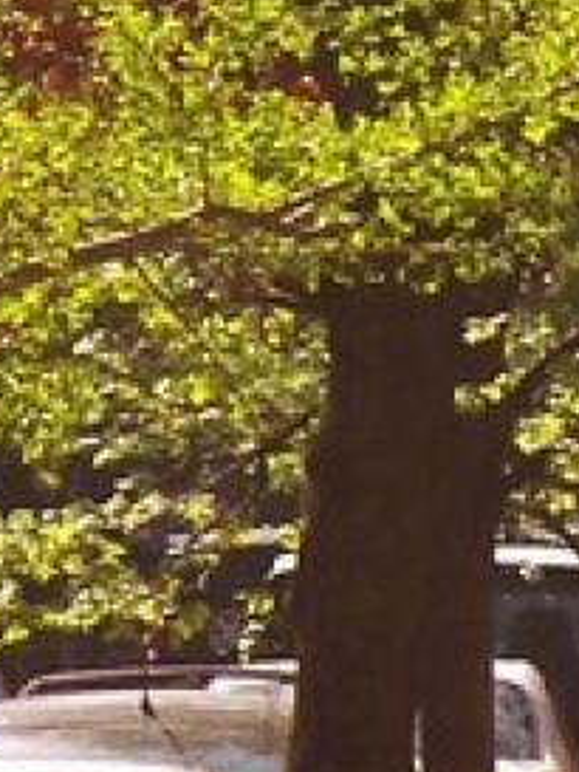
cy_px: 519
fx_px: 21081
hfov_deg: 1.6
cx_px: 455
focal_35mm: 946
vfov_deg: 2.1
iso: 80
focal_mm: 31.3
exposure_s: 1/500
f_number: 3.2
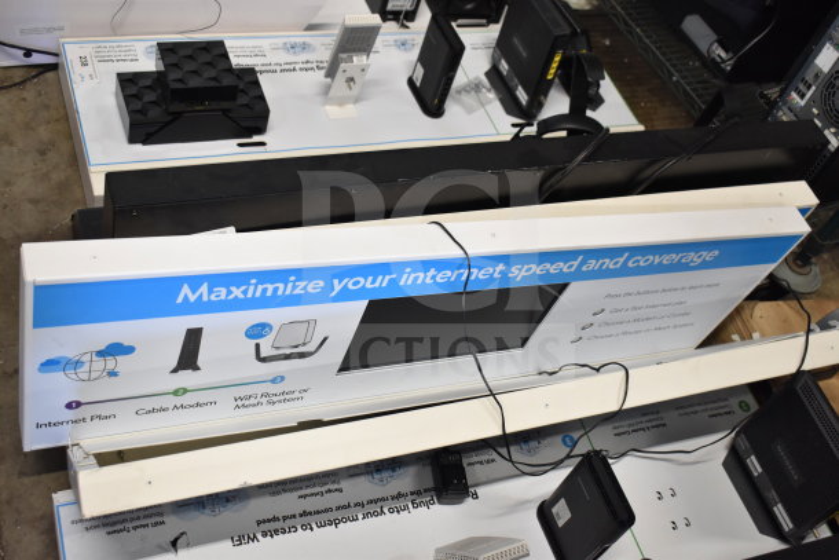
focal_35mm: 40
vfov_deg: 33.0
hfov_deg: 47.9
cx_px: 420
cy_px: 280
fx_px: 944
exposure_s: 1/40
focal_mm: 27
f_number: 4
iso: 1000
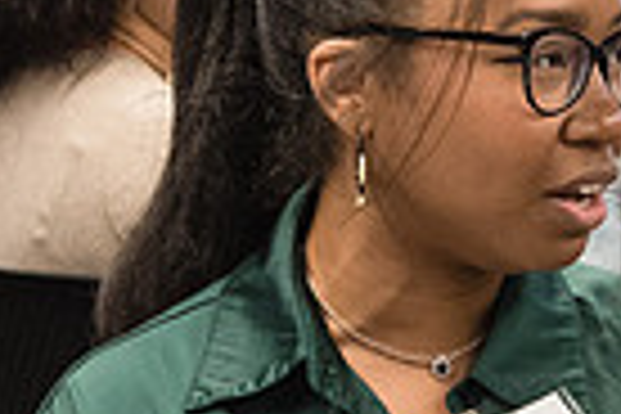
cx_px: 949
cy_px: 396
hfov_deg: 8.3
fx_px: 4209
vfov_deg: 5.6
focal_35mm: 244
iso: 2500
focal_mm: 45
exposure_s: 1/200
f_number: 4.5
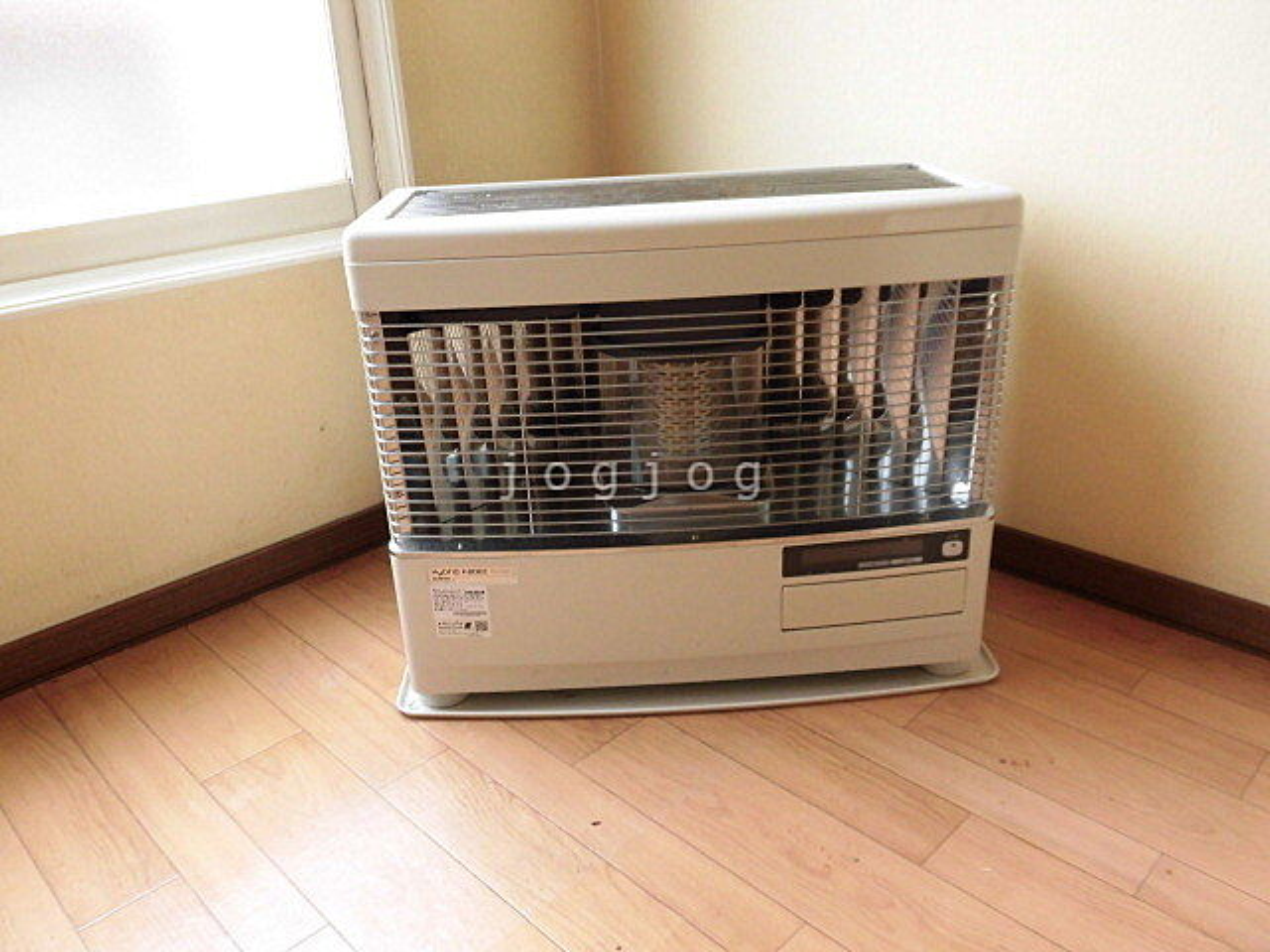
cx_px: 635
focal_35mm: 28
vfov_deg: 49.7
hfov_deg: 63.4
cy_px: 476
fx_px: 1027
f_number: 3.3
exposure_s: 1/80
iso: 160
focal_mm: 4.98
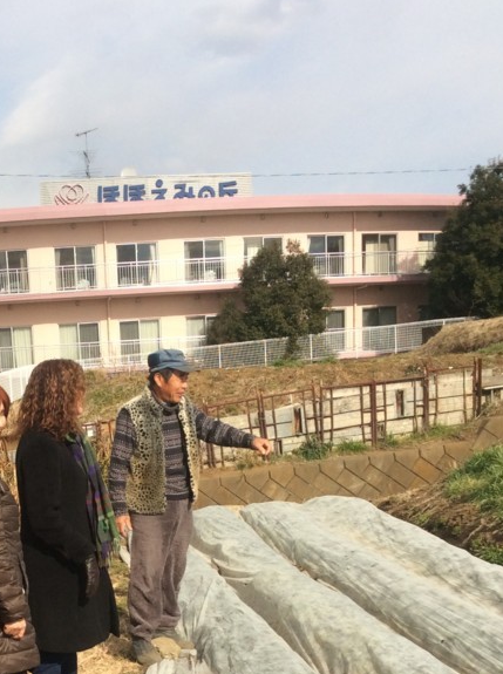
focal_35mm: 57
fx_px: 1108
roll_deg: +4.5
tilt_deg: -9.3
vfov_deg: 32.5
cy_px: 578
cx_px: 84
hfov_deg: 25.0
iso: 32
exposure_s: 1/1330
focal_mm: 3.3
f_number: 2.4
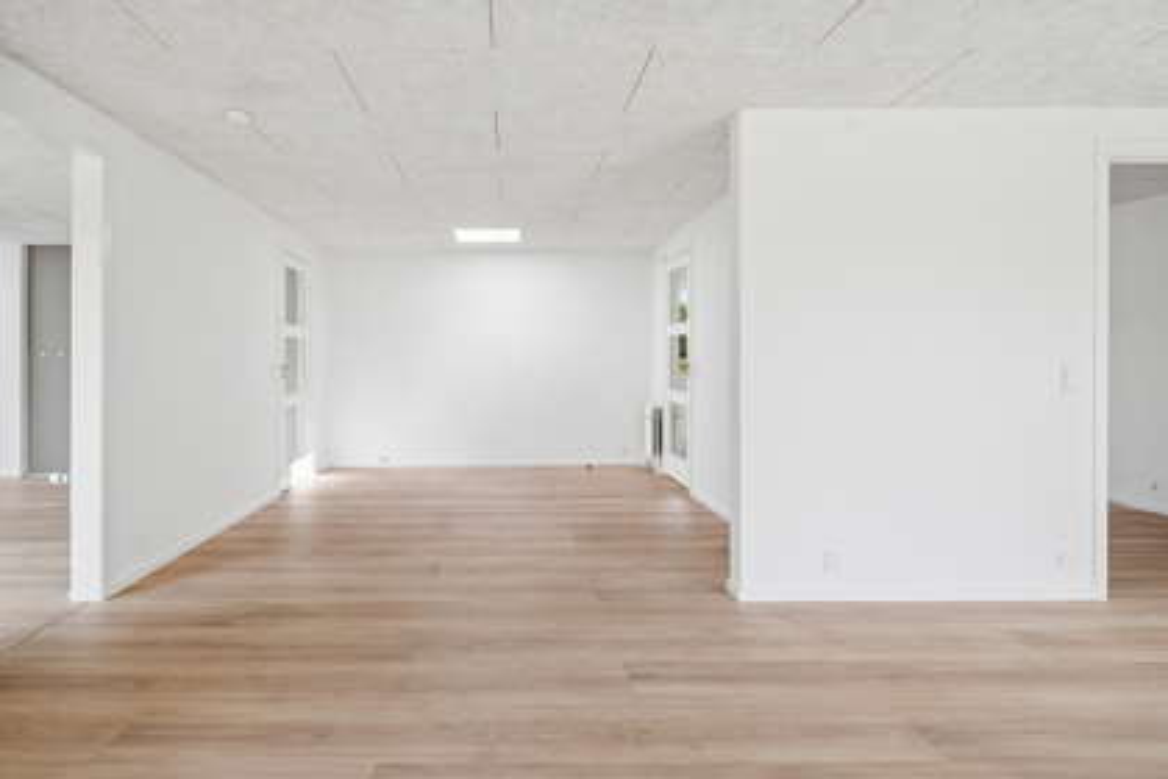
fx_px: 600
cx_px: 584
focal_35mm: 18
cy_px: 390
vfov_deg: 65.9
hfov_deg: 88.4
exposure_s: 1/100
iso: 640
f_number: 9
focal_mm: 18.5
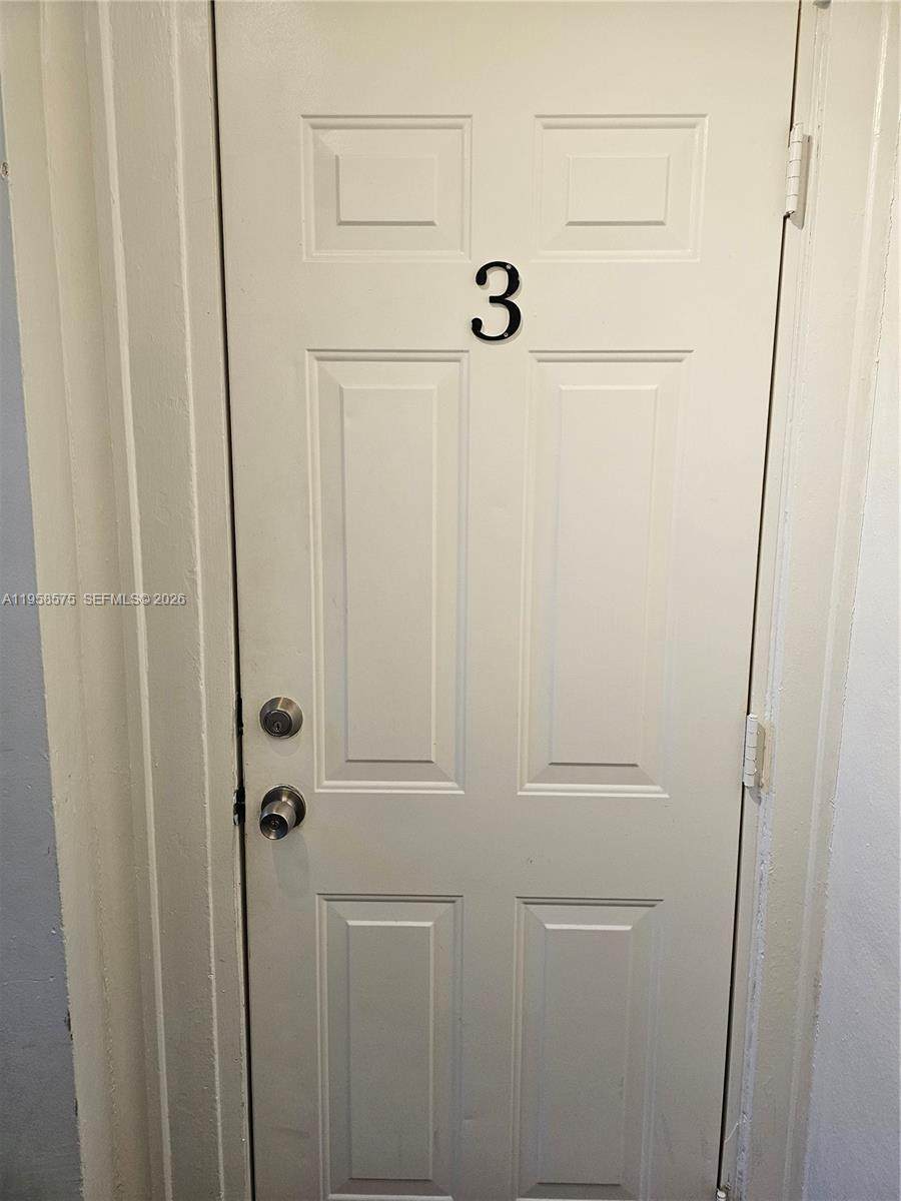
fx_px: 798
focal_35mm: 23
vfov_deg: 73.9
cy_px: 600
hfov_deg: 58.9
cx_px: 450
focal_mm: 6.3
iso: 250
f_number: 1.7
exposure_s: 1/359
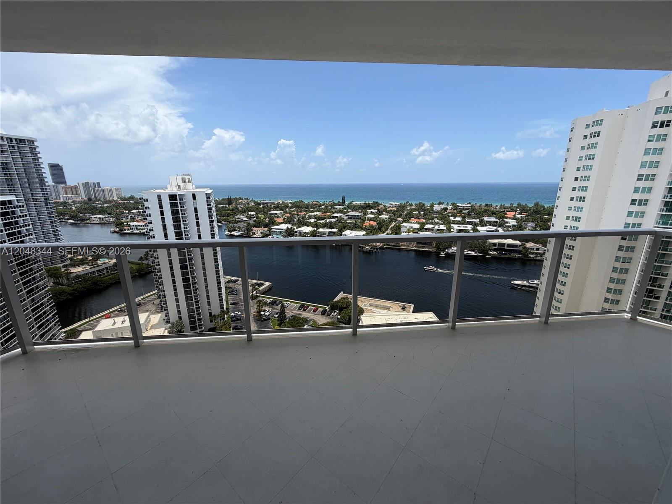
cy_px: 252
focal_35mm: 14
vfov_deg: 85.7
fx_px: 272
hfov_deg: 102.1
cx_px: 336
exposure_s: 1/901
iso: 20
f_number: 2.2
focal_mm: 2.22
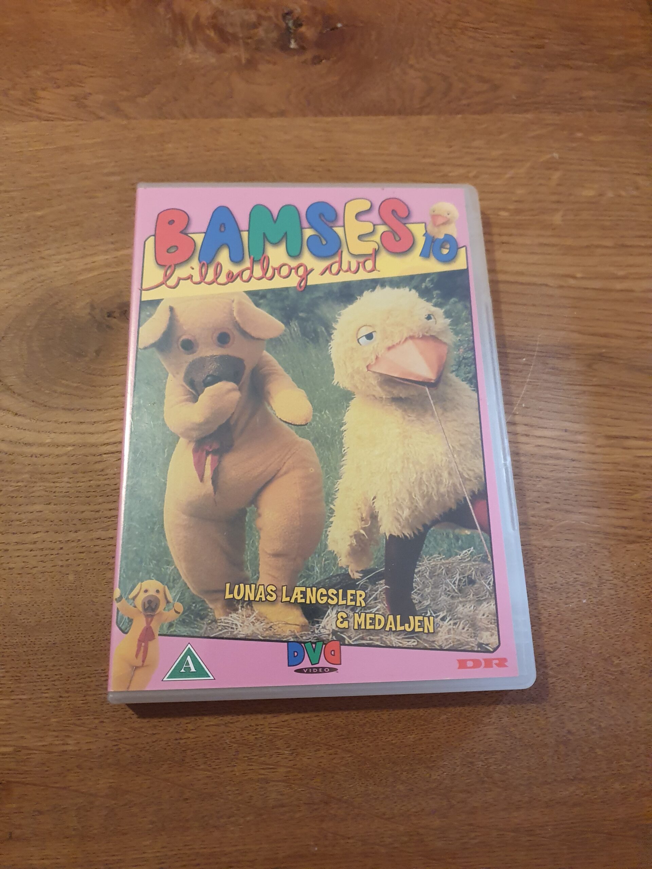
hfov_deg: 53.1
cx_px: 326
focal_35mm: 26
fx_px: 653
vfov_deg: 67.3
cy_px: 434
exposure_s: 1/50
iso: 500
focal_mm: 4.32
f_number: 1.5
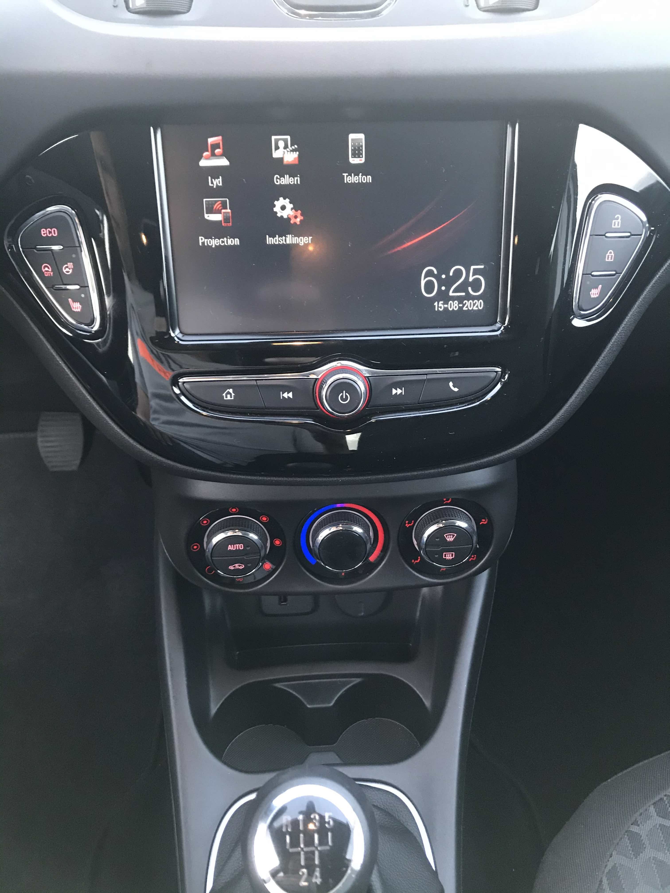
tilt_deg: -41.2
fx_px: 723
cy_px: 446
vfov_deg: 63.4
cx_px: 335
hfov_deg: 49.7
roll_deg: +1.0
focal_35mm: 28
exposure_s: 1/17
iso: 100
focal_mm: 3.99
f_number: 1.8
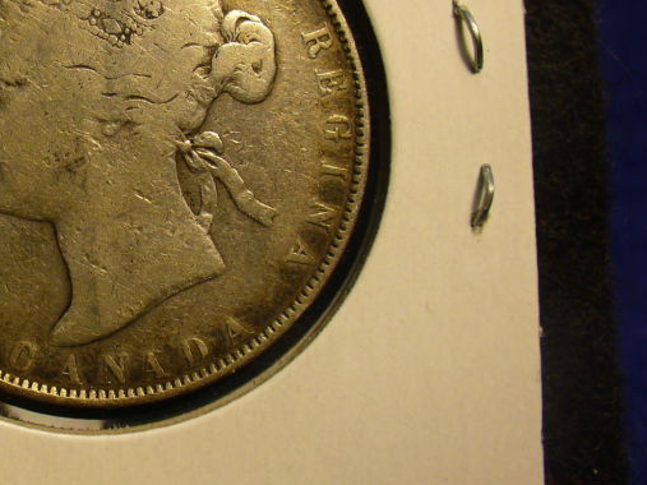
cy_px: 120
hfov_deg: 26.0
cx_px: 86
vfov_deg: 20.0
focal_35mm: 73
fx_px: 1364
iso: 80
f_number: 2.8
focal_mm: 6.1
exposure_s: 1/100
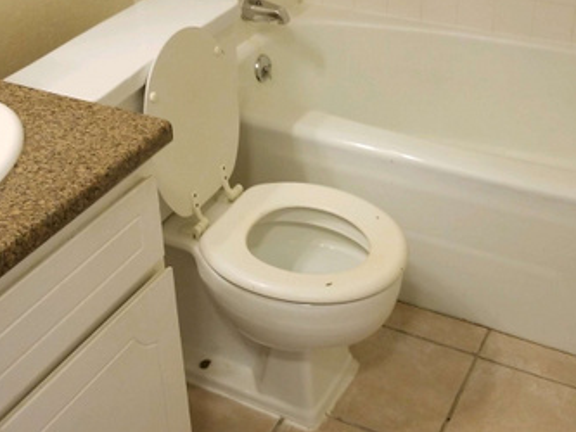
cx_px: 282
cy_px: 171
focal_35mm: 50
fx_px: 832
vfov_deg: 29.0
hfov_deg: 38.2
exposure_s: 1/40
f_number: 1.7
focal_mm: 4.3
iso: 160
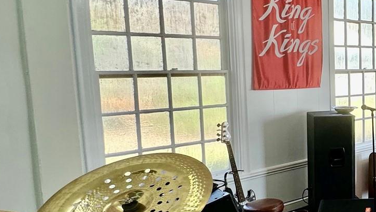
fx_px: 429
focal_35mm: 43
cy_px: 109
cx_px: 523
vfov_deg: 27.7
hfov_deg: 31.7
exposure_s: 1/120
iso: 50
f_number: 2.2
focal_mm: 2.22
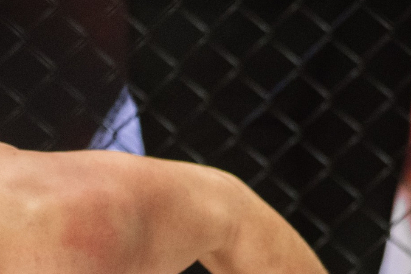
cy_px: 374
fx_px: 6230
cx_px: 23
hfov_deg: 3.8
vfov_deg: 2.5
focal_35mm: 546
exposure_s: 1/1000
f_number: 4
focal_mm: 125
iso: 2000
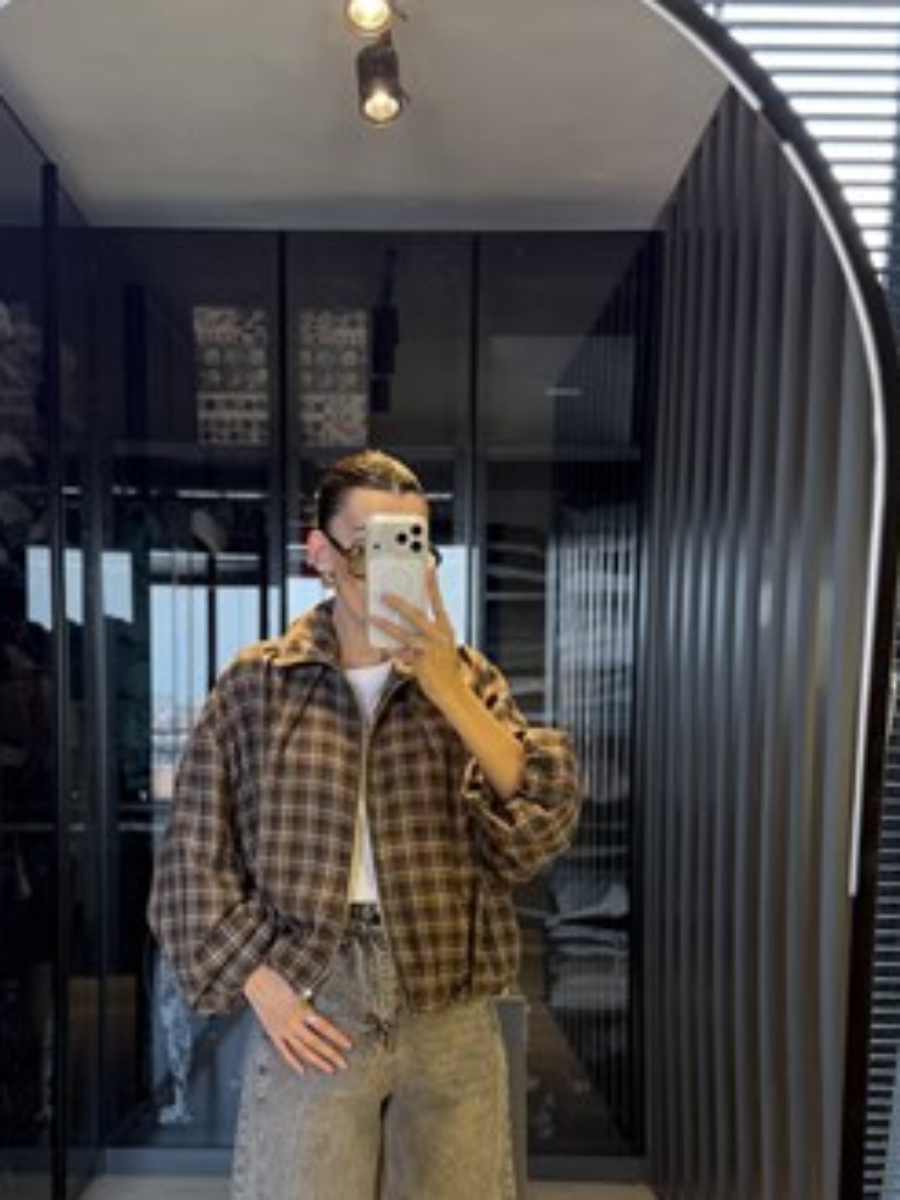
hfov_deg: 36.8
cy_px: 792
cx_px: 428
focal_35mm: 39
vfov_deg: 47.2
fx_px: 1352
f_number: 1.78
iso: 200
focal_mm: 6.76
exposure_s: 1/118
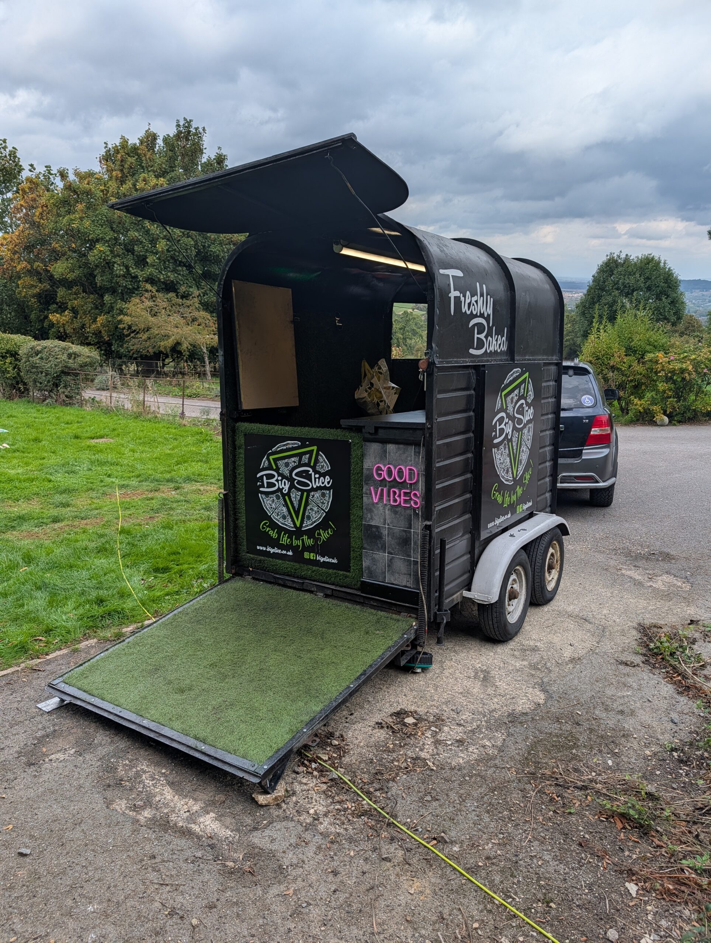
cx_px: 356
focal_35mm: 24
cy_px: 472
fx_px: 656
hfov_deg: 56.9
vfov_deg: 71.5
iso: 19
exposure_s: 1/717
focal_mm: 6.9
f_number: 1.68
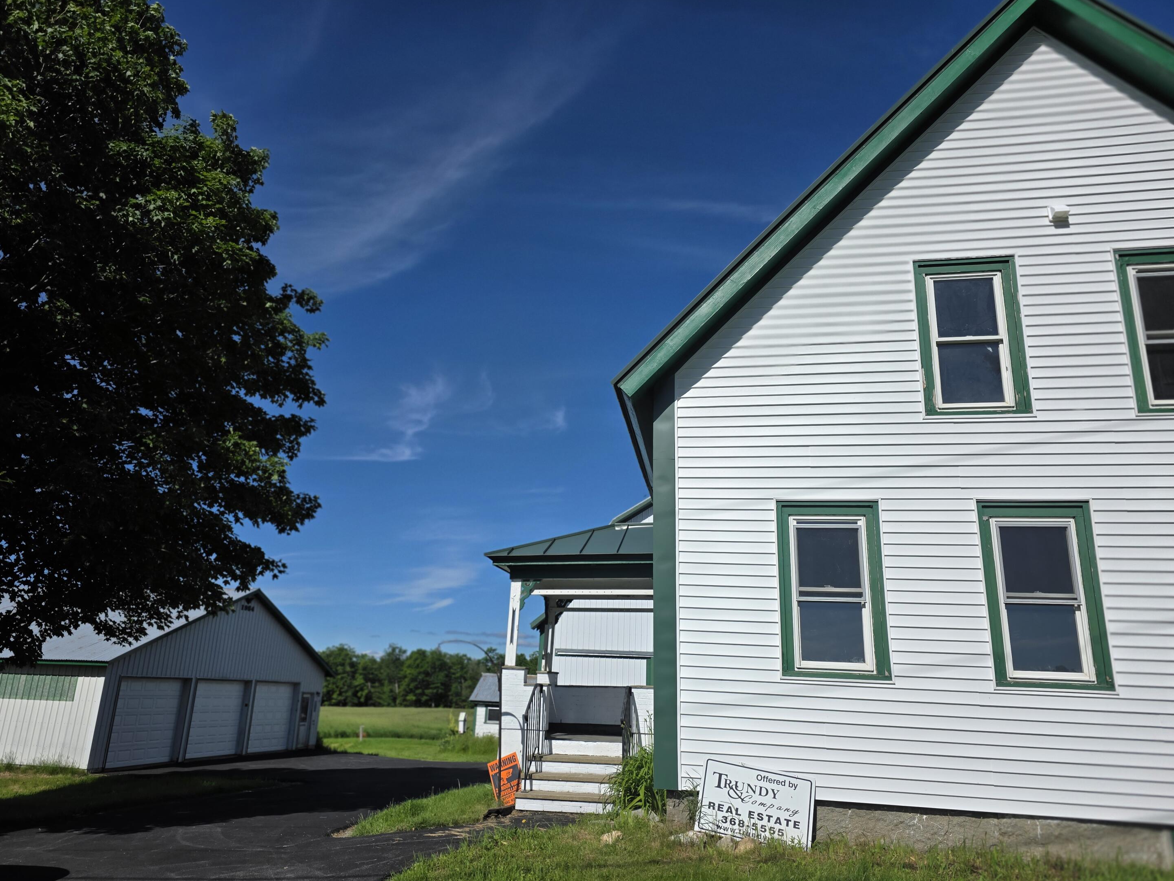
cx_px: 579
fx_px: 814
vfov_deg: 56.8
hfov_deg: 71.6
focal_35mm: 24
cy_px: 455
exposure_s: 1/7944
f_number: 1.7
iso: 50
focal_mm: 6.3
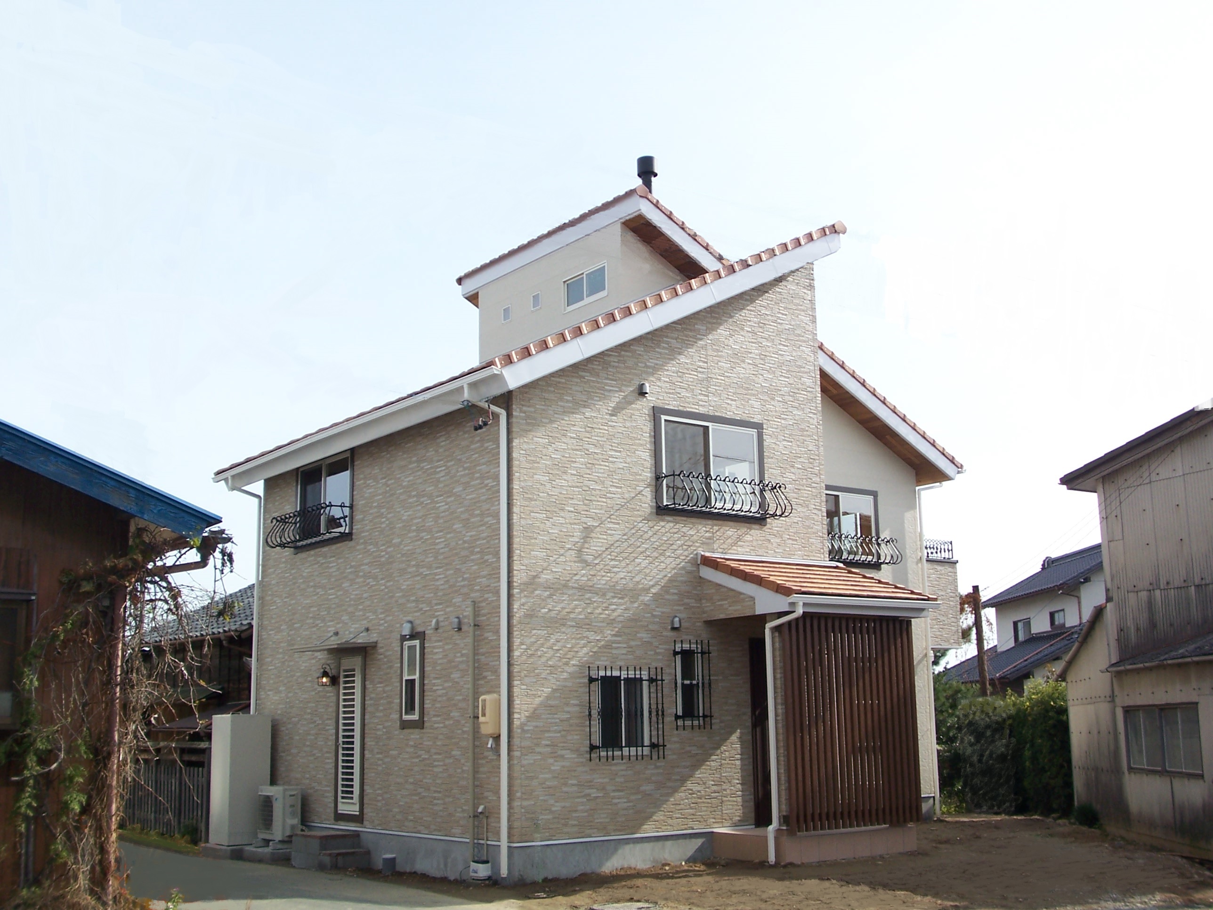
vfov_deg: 36.8
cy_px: 455
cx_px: 606
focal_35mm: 39
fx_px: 1367
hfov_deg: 47.9
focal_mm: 6.4
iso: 64
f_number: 3.9
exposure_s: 1/500
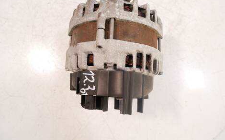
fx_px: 159
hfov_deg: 70.4
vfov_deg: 47.4
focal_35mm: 26
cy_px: 56
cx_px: 112
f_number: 3.5
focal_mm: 12
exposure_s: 1/60
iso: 640
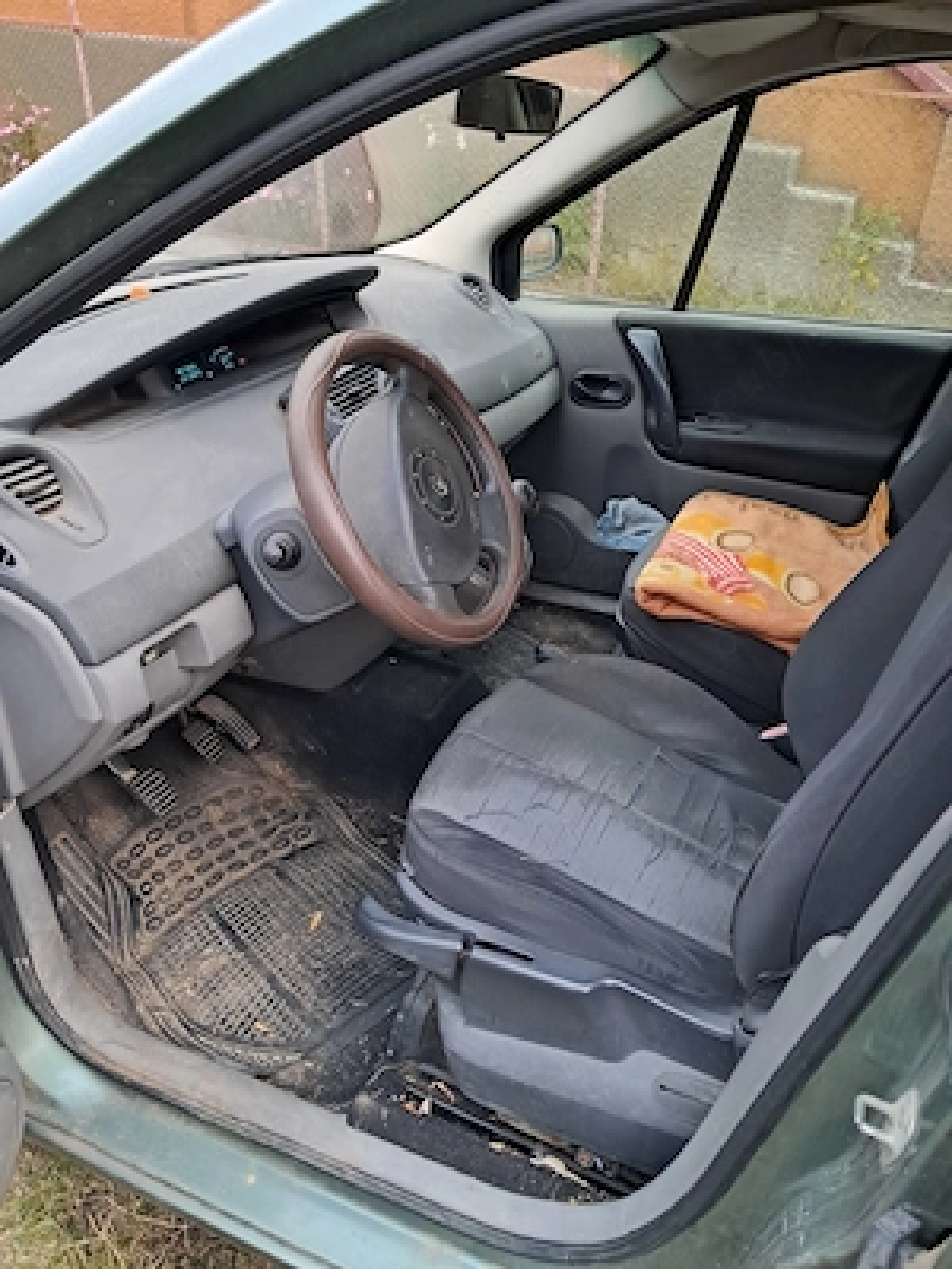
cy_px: 634
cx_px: 476
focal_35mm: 27
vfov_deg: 65.3
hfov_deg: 51.4
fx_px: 990
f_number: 1.8
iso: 640
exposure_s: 1/50
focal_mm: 4
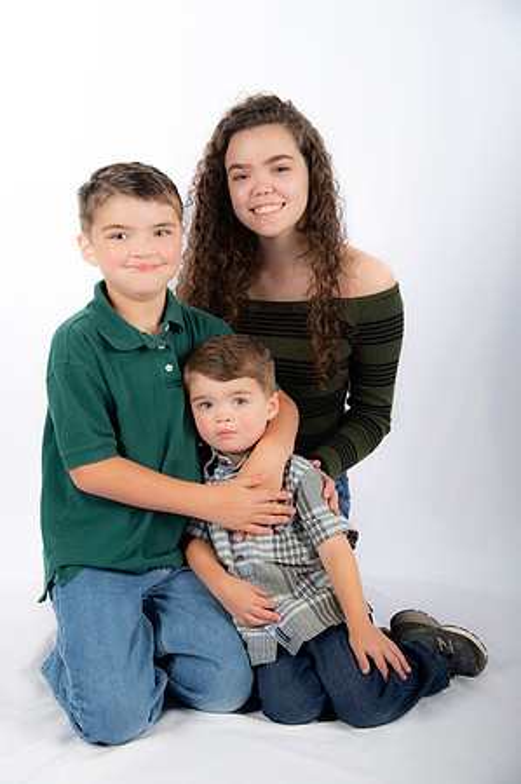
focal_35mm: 55
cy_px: 392
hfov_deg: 24.6
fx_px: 1197
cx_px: 260
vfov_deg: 36.3
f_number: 5.6
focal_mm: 55
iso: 100
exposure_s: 1/200
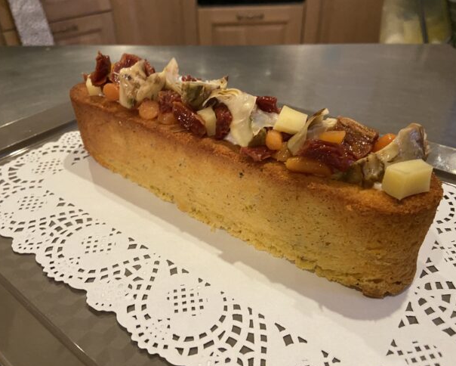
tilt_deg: -35.6
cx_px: 221
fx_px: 378
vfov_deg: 51.6
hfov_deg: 62.2
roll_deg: +1.0
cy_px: 188
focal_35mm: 28
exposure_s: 1/33
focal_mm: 4.25
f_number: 1.8
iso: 320
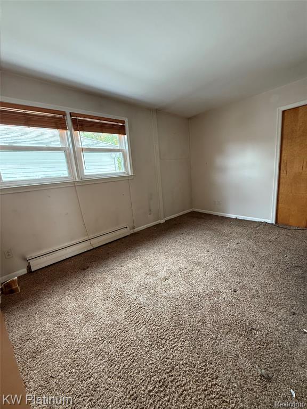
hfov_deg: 85.7
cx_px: 154
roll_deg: +4.9
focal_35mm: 14
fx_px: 166
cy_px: 204
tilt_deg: -10.5
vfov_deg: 102.1
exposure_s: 1/60
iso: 400
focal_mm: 2.22
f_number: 2.2
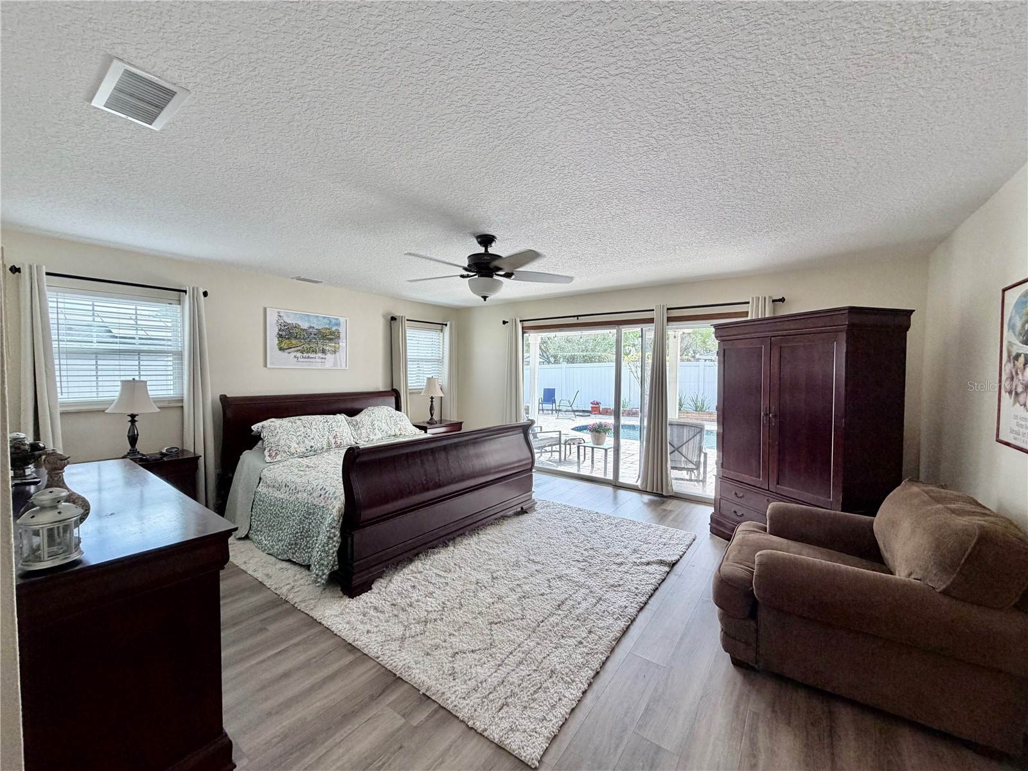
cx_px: 514
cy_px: 386
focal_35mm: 14
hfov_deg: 102.1
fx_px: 416
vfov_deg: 85.7
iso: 125
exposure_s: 1/121
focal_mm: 2.22
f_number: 2.2
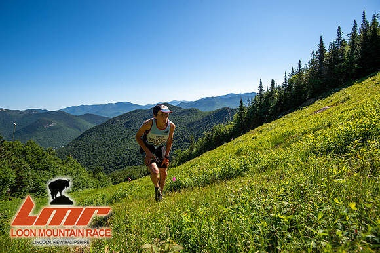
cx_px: 190
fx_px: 169
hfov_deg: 96.8
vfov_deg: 73.7
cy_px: 126
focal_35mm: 16
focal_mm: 16
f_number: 6.3
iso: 100
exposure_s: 1/320
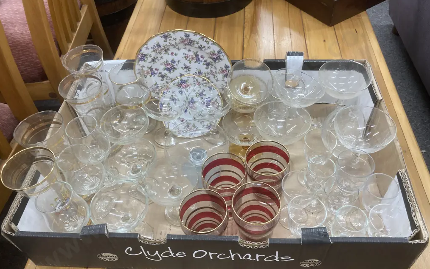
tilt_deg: -48.1
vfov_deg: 41.8
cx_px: 215
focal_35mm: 30
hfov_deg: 62.9
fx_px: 352
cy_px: 140
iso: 64
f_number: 1.8
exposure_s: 1/50
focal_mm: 3.99
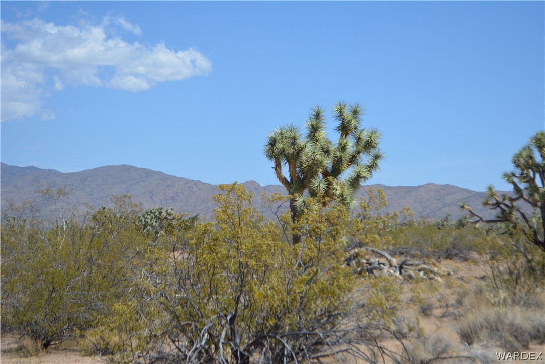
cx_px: 272
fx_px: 1250
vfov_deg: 16.6
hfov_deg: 24.6
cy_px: 182
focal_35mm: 82
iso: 400
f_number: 7.1
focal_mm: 55
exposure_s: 1/1600
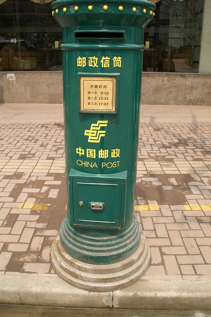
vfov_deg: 61.9
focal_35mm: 30
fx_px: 264
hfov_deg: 43.5
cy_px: 144
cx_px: 100
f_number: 8
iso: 200
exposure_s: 1/200
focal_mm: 18
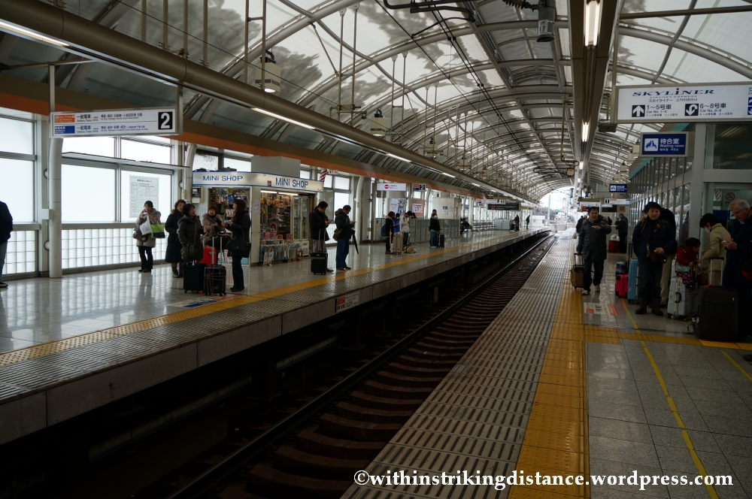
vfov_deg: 47.8
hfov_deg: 67.4
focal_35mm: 27
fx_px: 563
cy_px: 250
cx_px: 376
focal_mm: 18
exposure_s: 1/200
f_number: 4.5
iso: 200
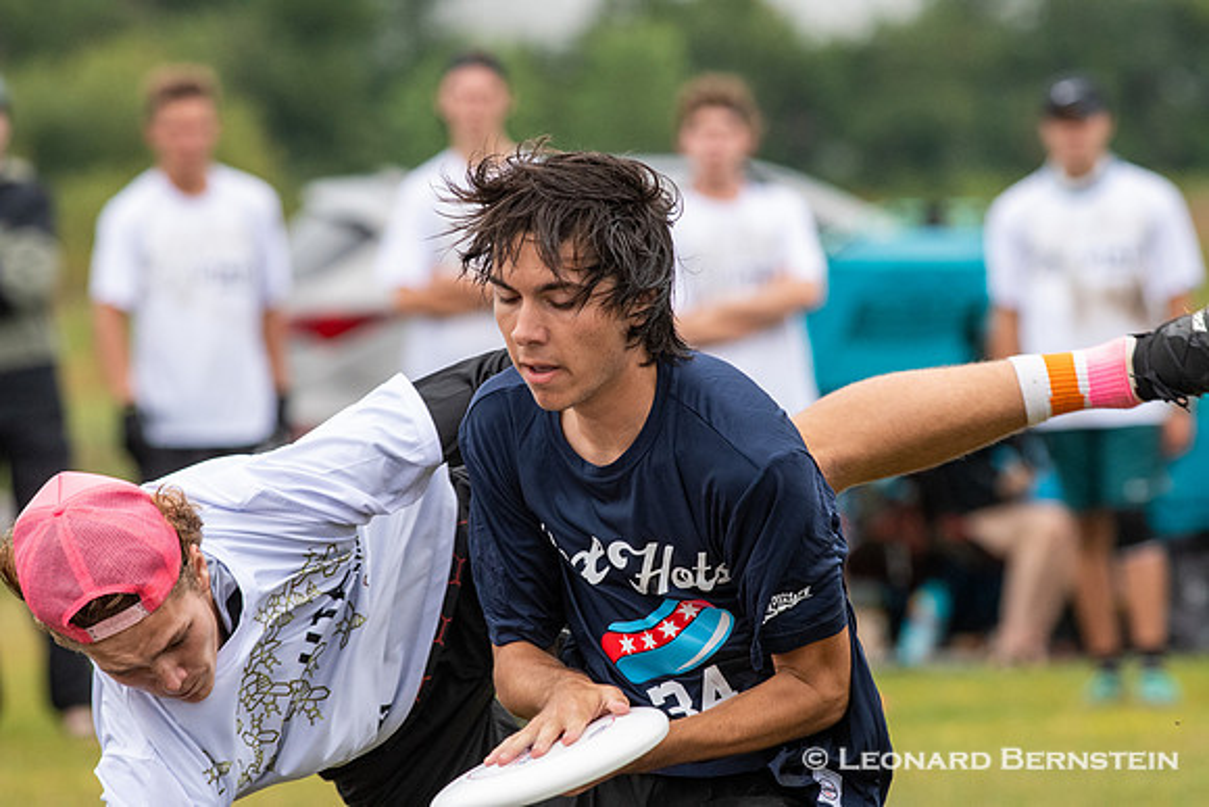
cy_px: 404
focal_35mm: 450
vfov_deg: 3.1
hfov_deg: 4.6
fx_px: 15115
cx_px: 604
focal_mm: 300
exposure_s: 1/2000
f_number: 7.1
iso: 1600
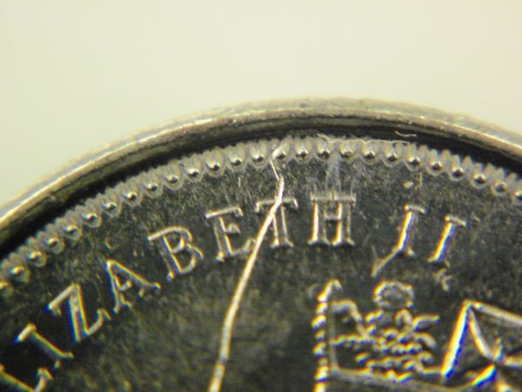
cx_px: 261
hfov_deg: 11.3
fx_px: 2639
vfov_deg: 8.5
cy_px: 196
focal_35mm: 175
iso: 400
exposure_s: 1/100
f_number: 4.8
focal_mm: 31.3
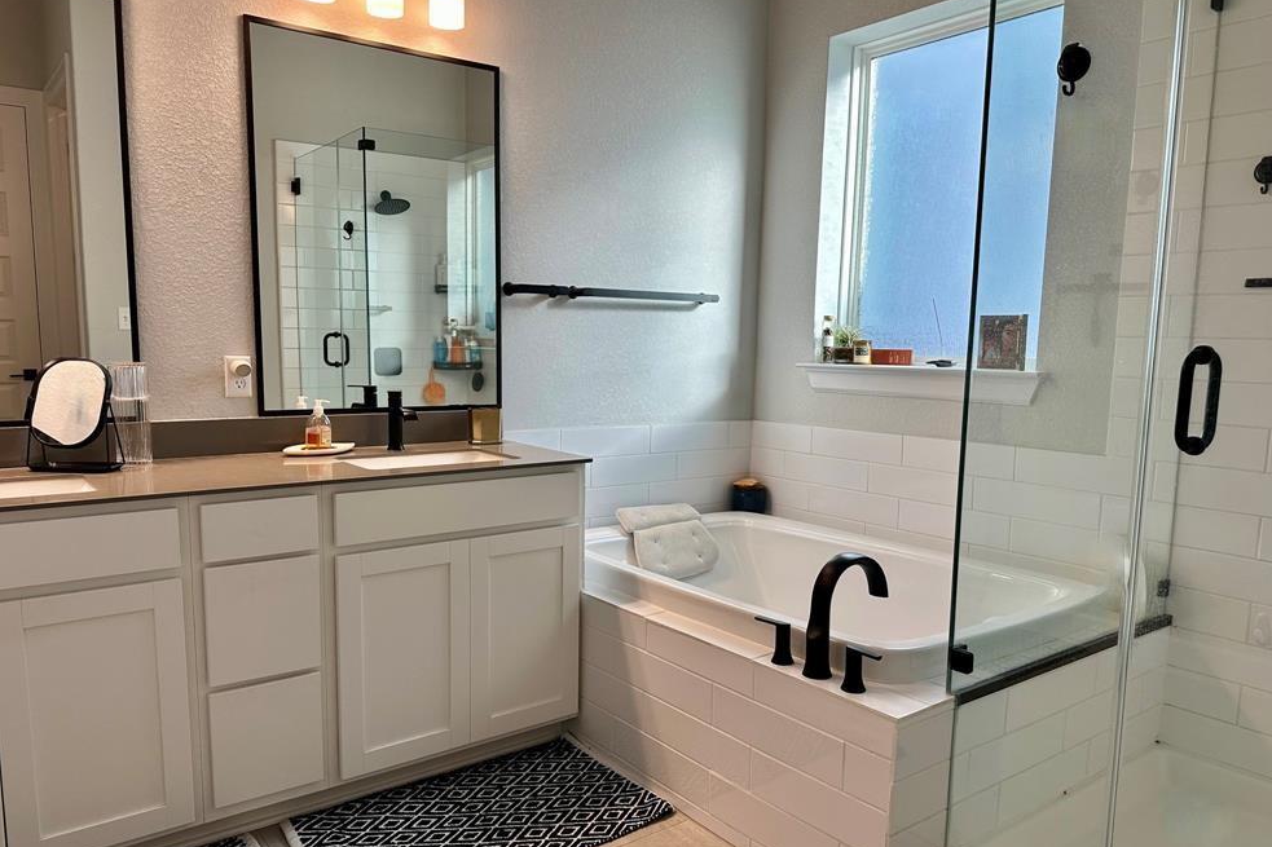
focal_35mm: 26
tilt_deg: -8.3
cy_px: 460
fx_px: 918
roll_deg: -0.4
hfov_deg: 69.4
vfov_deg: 49.5
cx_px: 620
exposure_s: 1/178
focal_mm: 6.86
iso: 64
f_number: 1.78
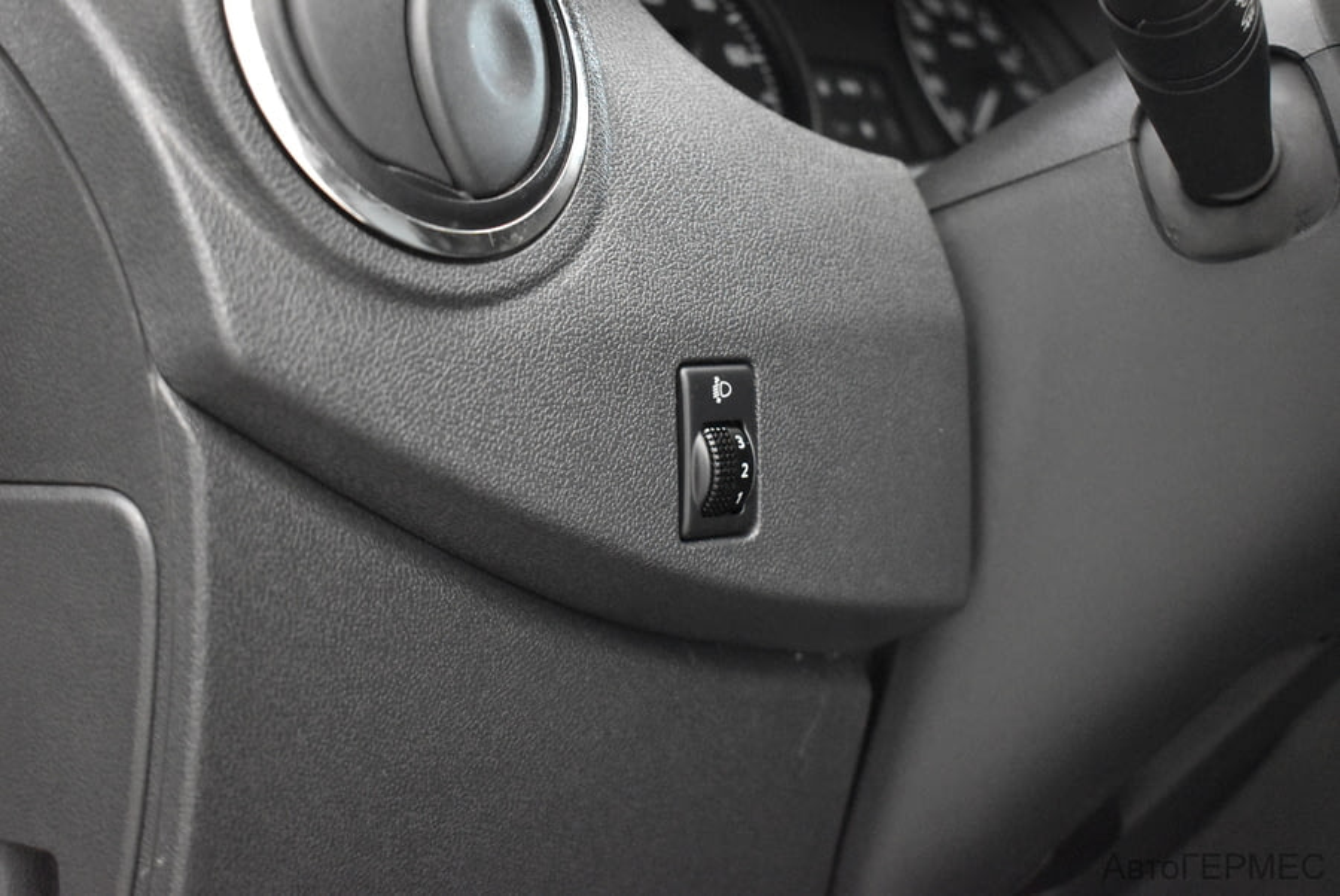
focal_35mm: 48
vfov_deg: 28.1
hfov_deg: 41.1
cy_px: 448
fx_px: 1788
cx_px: 670
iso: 8000
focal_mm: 32
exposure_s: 1/50
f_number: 4.5
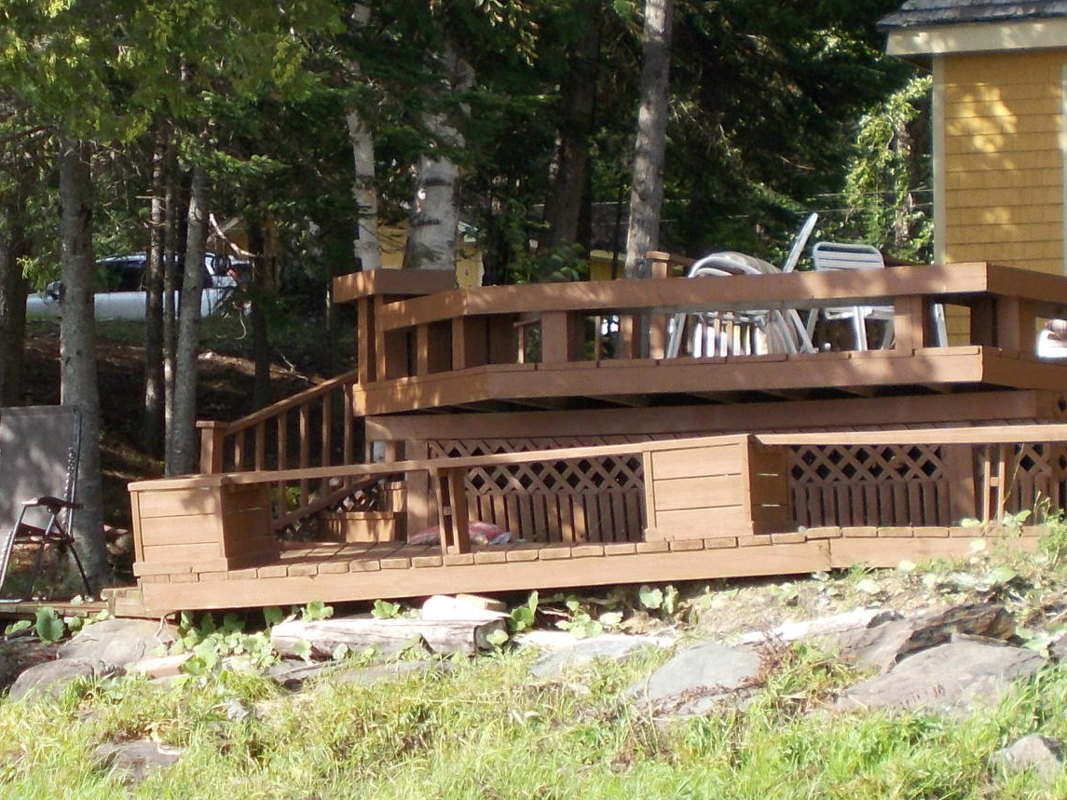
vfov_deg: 11.3
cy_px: 157
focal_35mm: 131
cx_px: 275
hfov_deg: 15.0
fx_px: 4038
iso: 80
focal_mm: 9
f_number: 4.5
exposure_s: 1/160
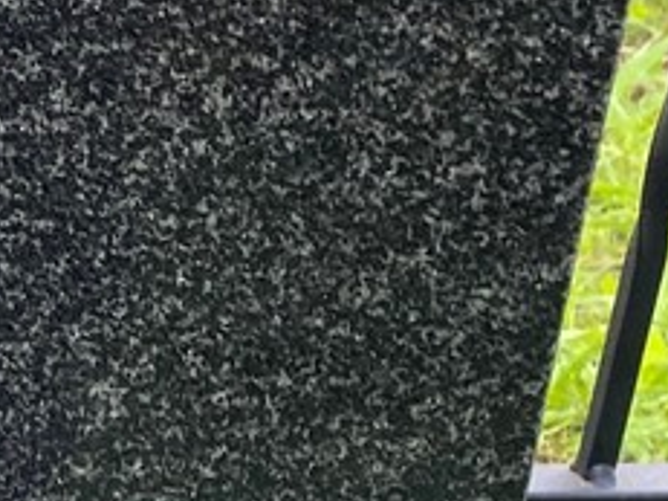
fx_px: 3125
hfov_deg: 10.6
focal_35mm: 162
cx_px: -911
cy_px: 707
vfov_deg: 9.0
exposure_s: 1/121
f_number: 1.8
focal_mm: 4.25
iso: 32
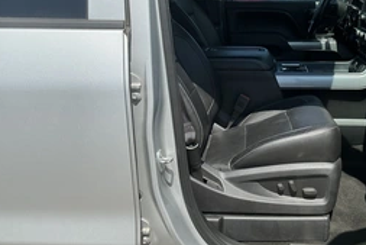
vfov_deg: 29.0
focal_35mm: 46
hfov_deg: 42.1
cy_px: 74
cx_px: 244
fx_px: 468
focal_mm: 3
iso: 25
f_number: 1.8
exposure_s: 1/1195
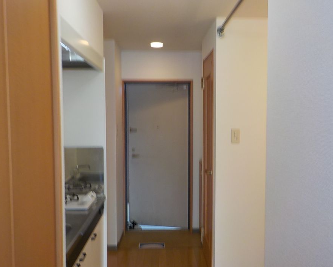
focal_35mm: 32
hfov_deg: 55.6
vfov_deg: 45.8
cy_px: 131
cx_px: 178
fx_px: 315
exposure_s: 1/30
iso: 125
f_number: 3.3
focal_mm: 4.1
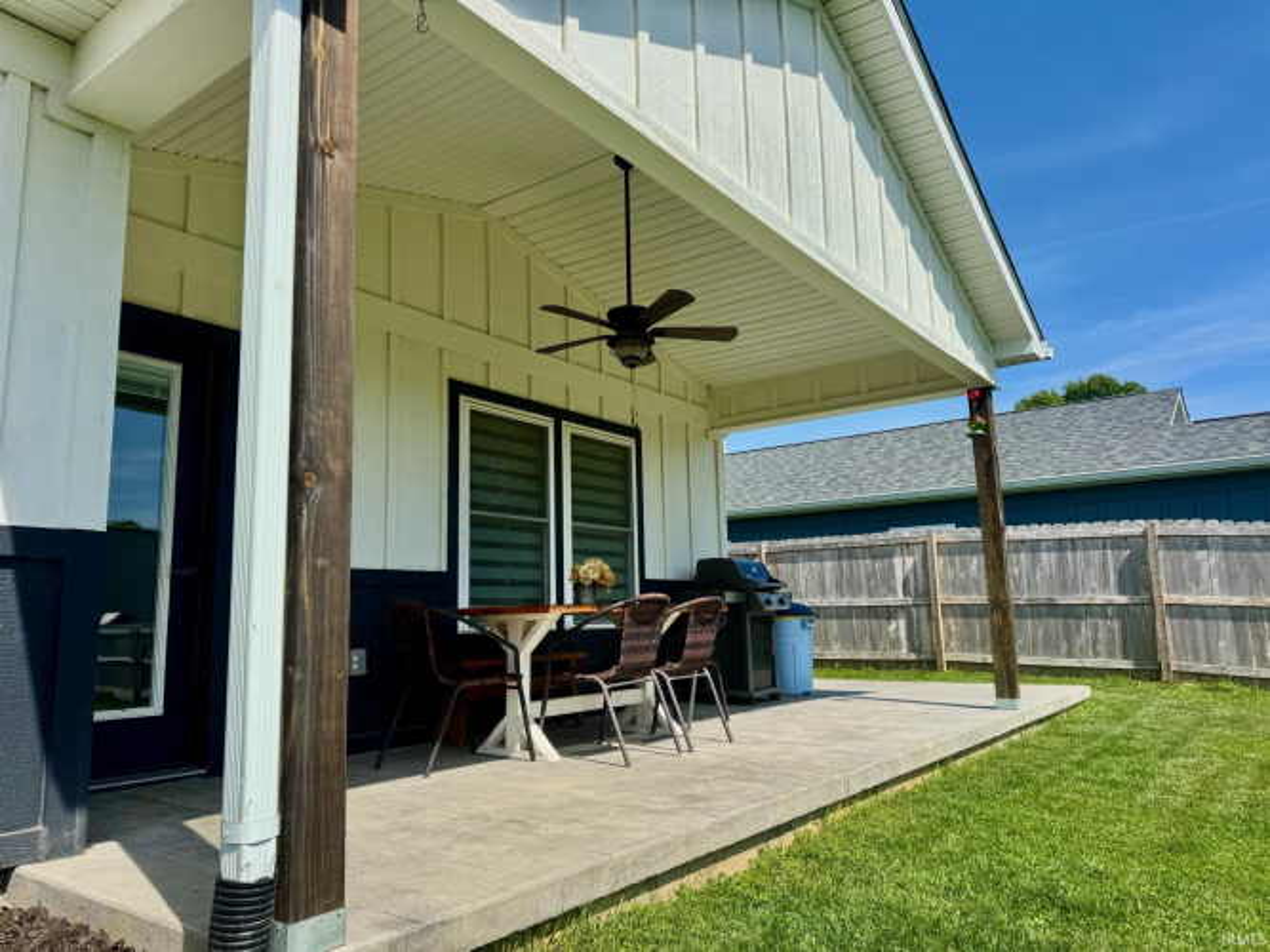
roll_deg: +1.3
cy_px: 476
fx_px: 880
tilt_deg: +9.7
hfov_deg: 71.6
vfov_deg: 56.8
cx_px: 635
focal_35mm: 24
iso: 80
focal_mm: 6.76
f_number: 1.78
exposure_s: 1/4049
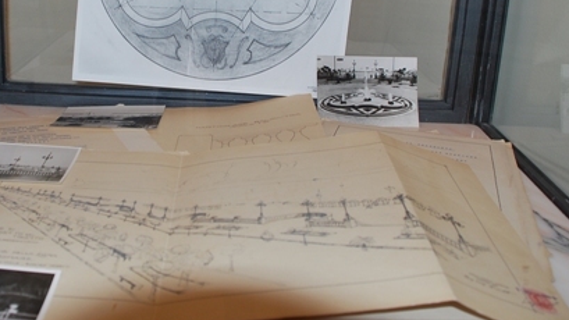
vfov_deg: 25.6
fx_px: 694
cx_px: 205
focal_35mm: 46
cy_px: 71
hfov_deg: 44.1
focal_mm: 20
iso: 200
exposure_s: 1/60
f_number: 3.8
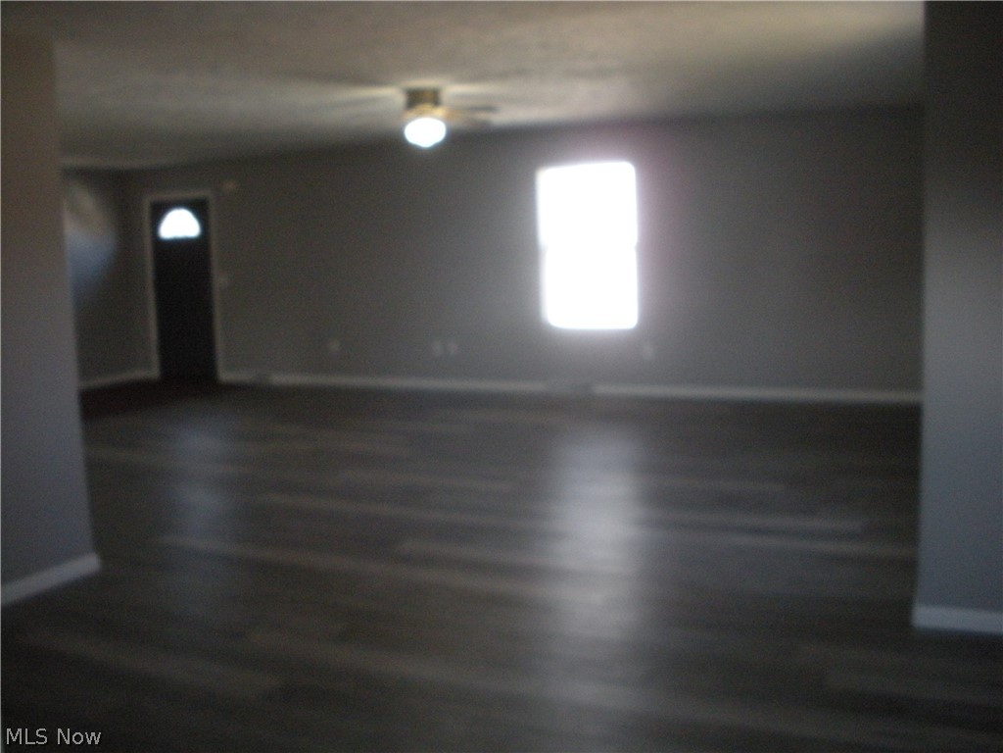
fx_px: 1043
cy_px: 376
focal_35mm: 36
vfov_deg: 39.7
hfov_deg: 51.4
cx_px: 502
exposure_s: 1/47.3
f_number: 3.5
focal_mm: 6.3
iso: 400
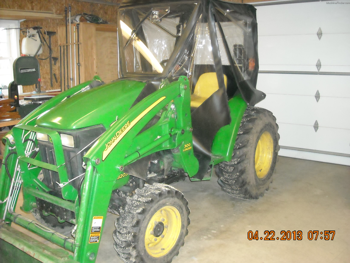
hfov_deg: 52.6
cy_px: 132
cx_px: 175
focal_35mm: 35
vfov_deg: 40.7
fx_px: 354
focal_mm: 5.7
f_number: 2.8
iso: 672
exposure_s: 1/60
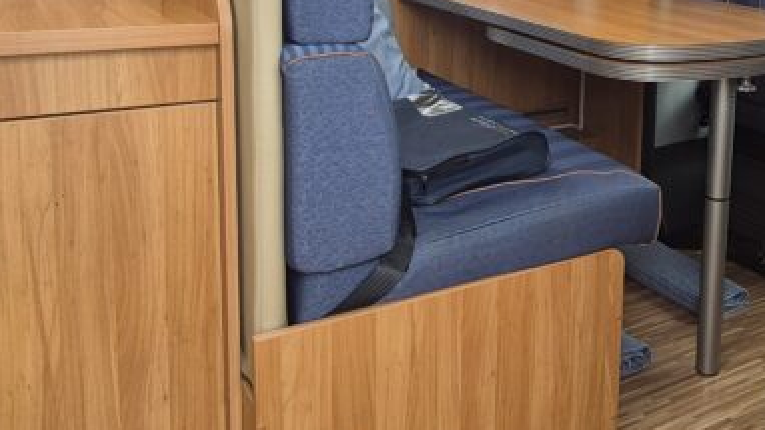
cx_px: 561
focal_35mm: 38
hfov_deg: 50.9
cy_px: 32
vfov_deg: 29.7
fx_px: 771
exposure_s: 1/135
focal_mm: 2.2
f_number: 2.2
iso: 50
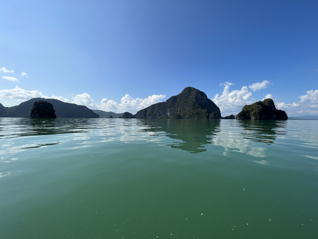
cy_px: 120
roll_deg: -0.8
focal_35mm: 13
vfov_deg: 89.9
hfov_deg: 106.2
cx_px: 159
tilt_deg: -0.8
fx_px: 119
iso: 32
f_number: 1.8
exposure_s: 1/2660
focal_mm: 1.57
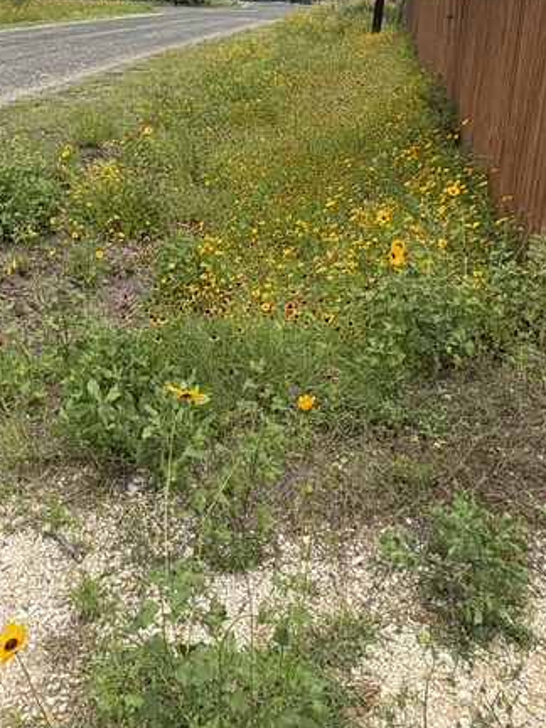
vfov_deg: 51.1
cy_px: 214
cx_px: 212
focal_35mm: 35
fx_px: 736
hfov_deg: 40.5
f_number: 2.2
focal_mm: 2.22
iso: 50
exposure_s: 1/1600
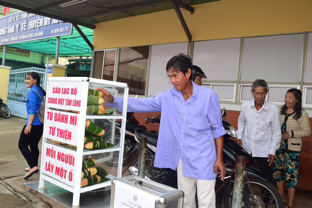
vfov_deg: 43.6
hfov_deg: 61.9
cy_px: 104
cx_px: 156
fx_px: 260
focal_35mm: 30
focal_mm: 20
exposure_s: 1/160
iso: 800
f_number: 9
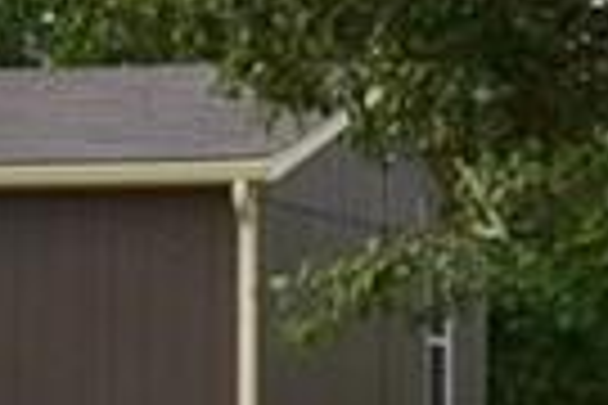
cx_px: -23
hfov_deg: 9.0
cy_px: 439
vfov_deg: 6.0
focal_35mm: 228
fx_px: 3850
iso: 400
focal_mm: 20
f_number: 11
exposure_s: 1/400
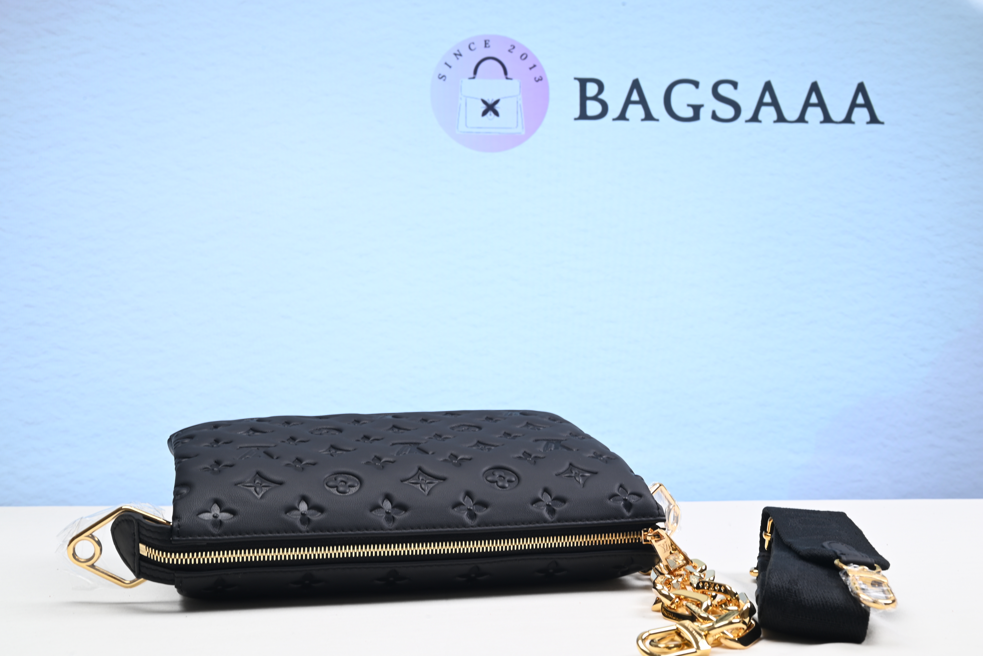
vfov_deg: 32.7
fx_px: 1120
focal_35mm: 41
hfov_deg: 47.4
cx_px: 492
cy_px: 328
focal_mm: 41
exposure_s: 1/2
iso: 100
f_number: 16
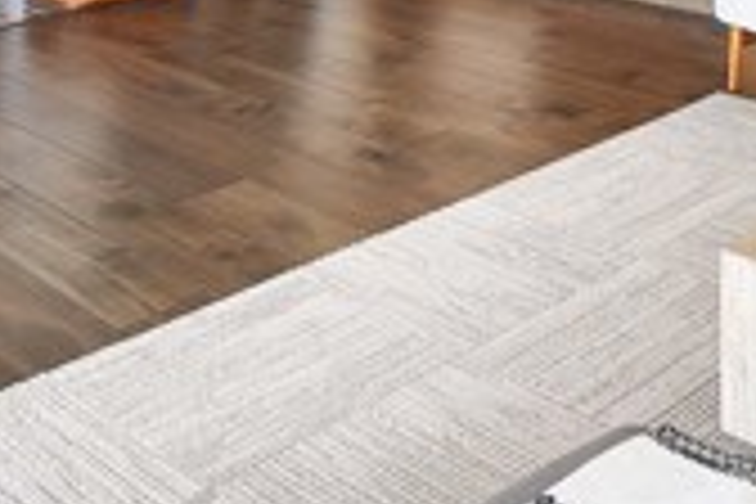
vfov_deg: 19.7
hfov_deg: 34.3
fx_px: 1197
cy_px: -313
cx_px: 567
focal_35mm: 57
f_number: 8
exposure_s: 1/250
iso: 1000
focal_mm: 10
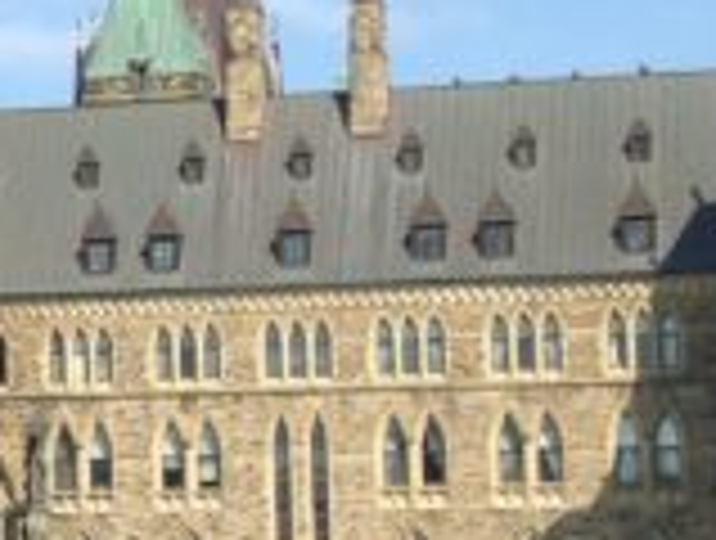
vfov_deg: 7.0
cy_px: 270
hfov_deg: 8.8
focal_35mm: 212
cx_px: -725
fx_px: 4395
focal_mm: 4.12
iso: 50
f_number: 2.4
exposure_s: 1/1391
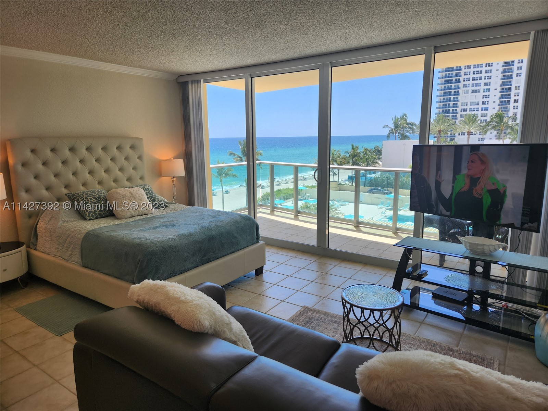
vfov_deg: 58.9
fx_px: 364
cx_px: 274
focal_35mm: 23
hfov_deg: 73.9
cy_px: 206
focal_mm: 5.4
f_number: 1.8
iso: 20
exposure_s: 1/333
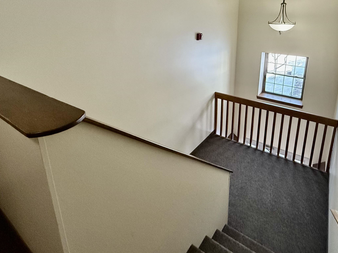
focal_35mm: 21
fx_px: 205
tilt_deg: -14.5
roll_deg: -1.1
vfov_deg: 60.5
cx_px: 213
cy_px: 68
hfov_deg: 77.5
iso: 640
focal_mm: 2.22
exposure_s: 1/120
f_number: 2.2
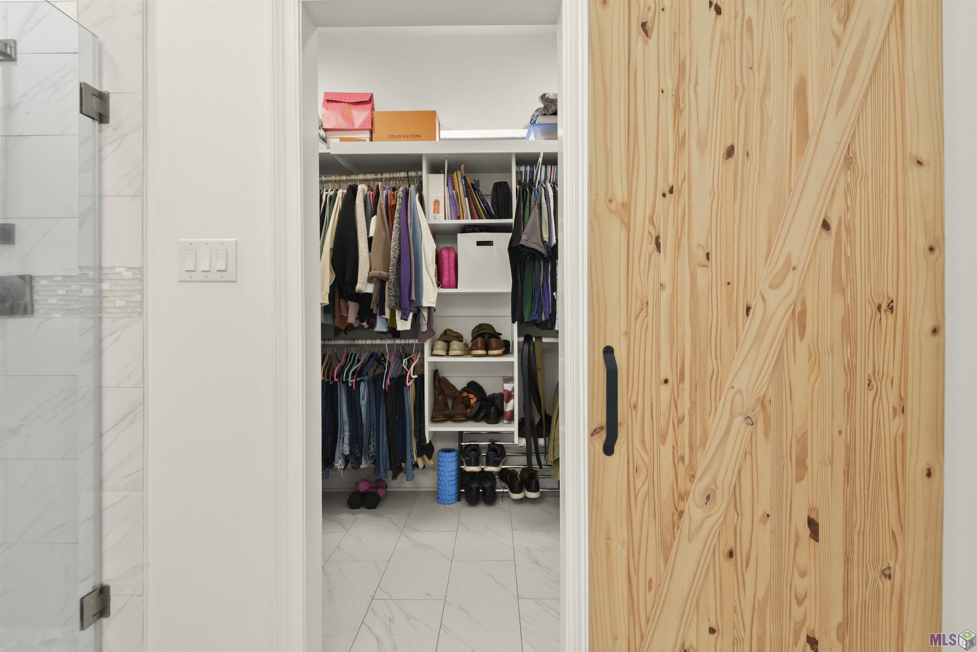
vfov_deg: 73.8
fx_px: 434
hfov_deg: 96.7
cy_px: 326
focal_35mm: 16
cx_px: 488
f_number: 10
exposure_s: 1/1.67
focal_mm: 16
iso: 200
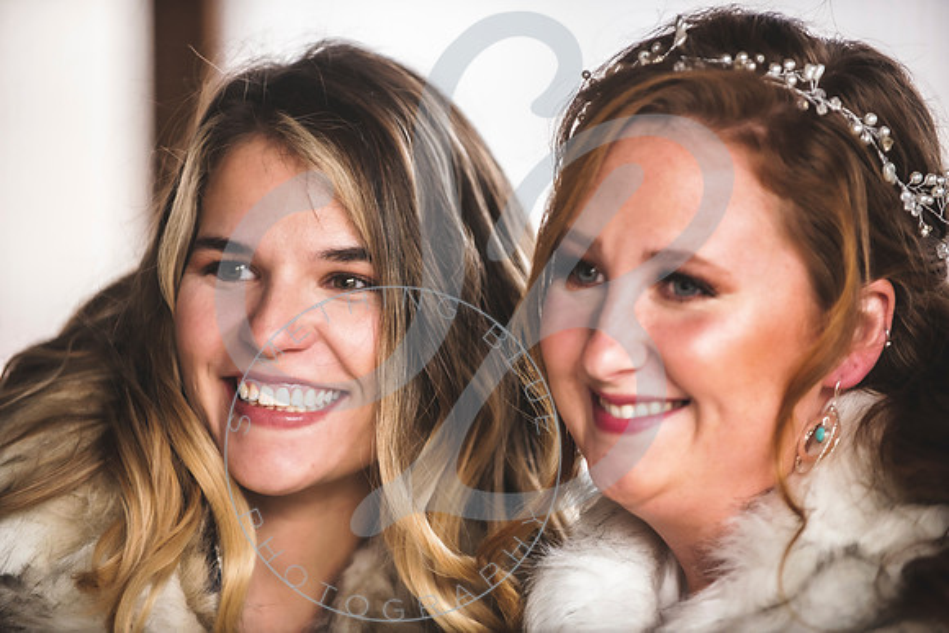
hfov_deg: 10.3
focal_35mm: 200
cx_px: 474
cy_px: 316
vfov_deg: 6.9
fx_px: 5273
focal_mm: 200
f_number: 2.8
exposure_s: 1/500
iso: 1600
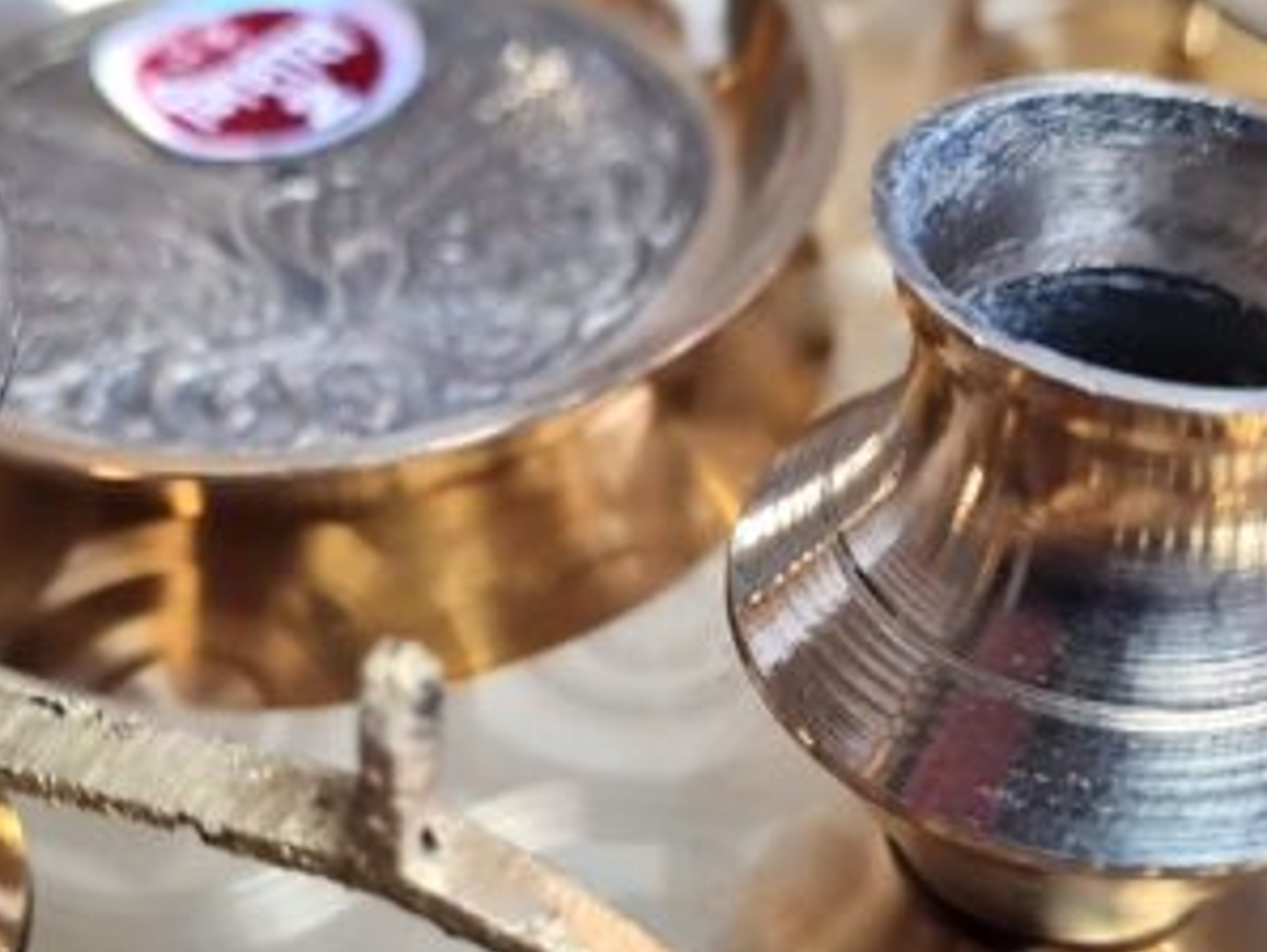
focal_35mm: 61
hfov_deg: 31.6
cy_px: 601
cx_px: 523
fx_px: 2234
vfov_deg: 24.0
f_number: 1.8
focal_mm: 5.4
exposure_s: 1/120
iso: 100
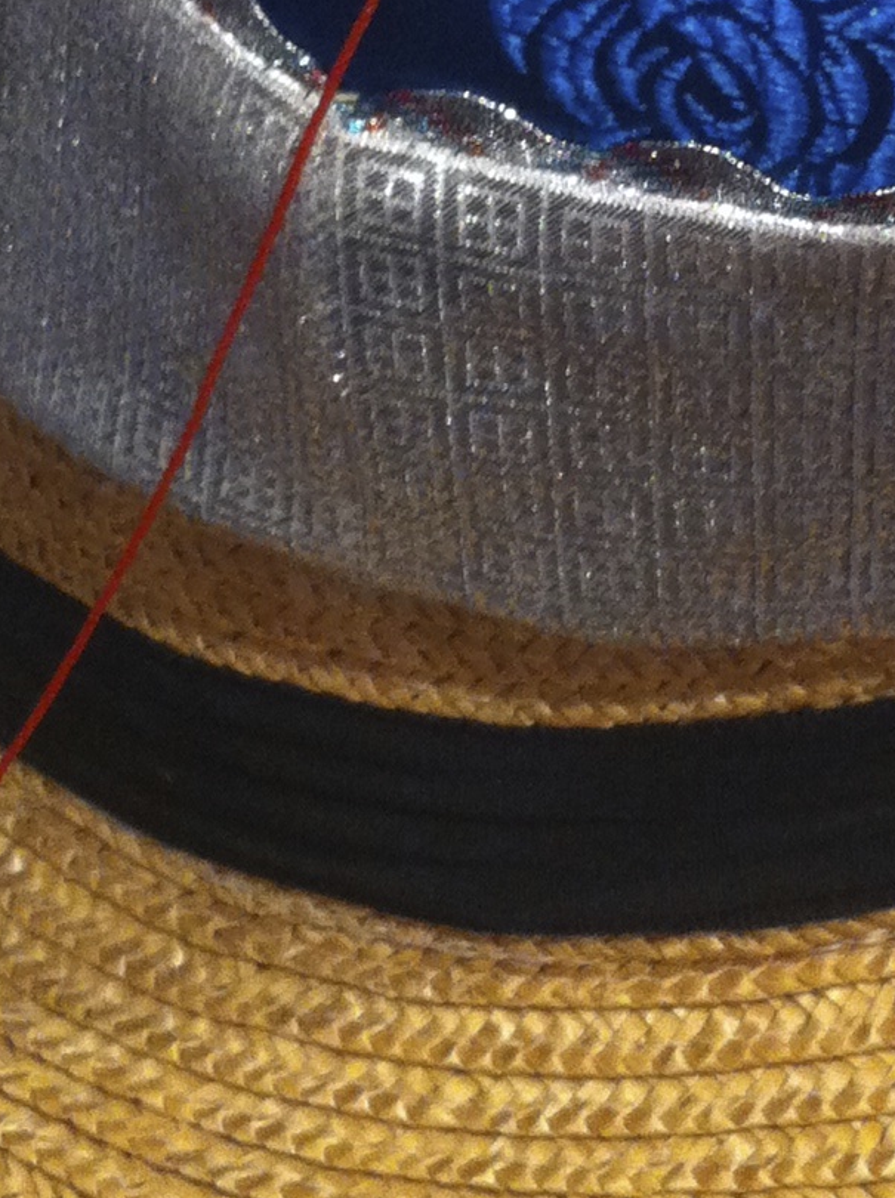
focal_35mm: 112
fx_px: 3871
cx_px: 830
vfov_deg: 17.4
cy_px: 136
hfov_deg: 13.1
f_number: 2.8
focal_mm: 3.85
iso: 320
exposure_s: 1/15
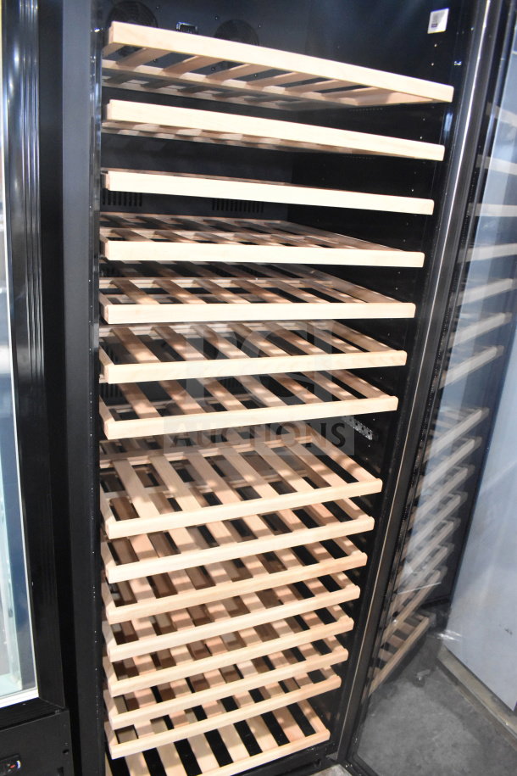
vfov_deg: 67.4
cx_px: 258
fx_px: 582
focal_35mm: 27
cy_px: 388
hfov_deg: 47.9
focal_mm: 18
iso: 6400
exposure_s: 1/125
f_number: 5.6
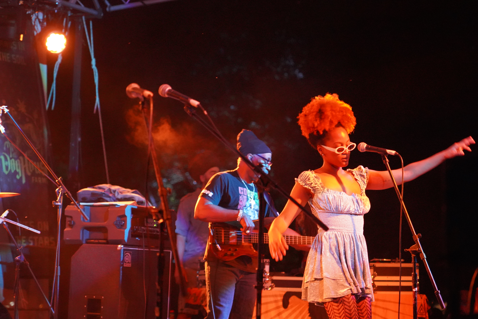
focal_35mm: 105
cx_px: 239
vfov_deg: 13.0
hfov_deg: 19.5
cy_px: 160
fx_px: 1394
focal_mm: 105
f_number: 4
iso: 12800
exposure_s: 1/40
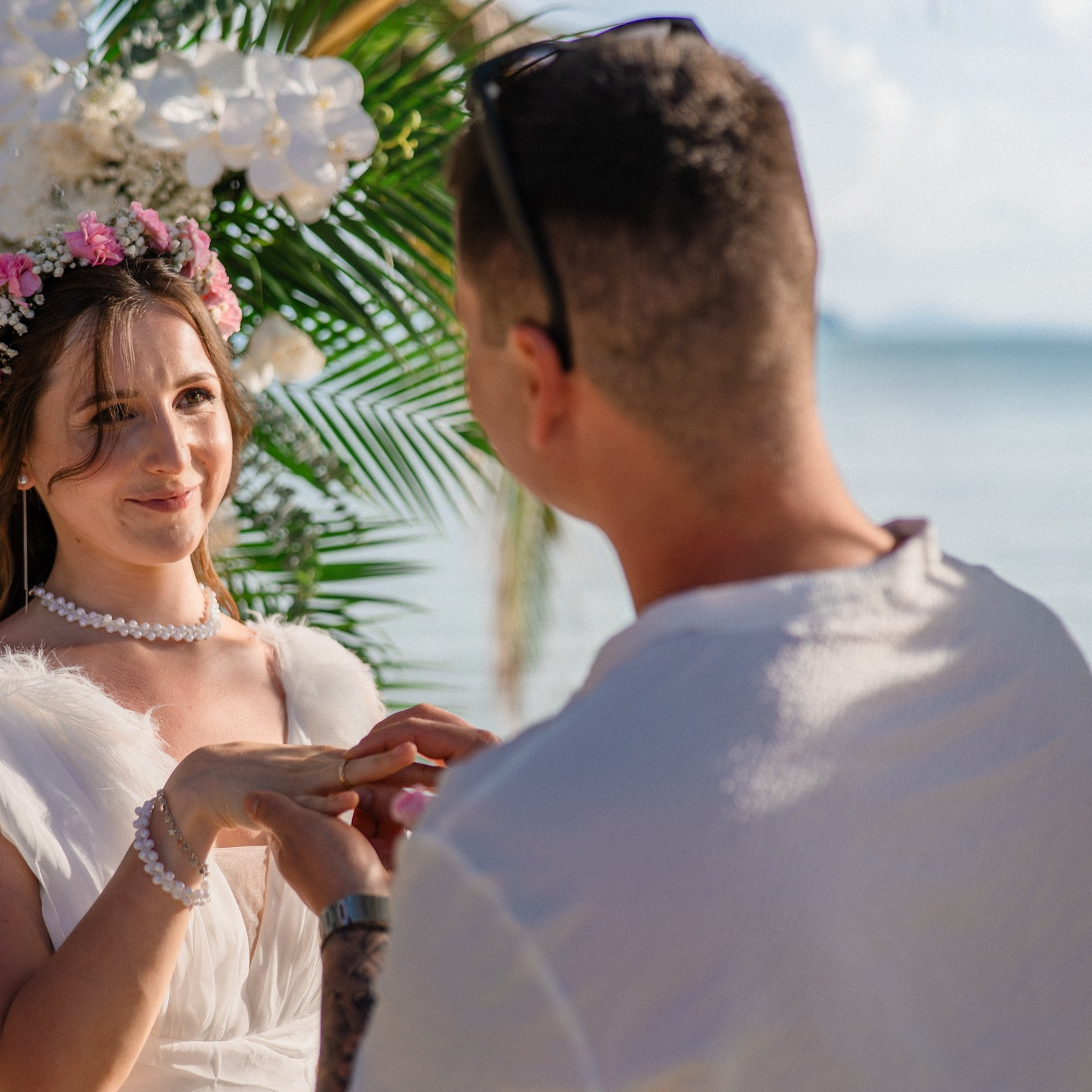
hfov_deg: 25.7
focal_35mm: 67
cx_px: 430
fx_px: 2391
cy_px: 550
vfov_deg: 25.7
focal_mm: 50
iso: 400
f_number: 2.2
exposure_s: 1/3200
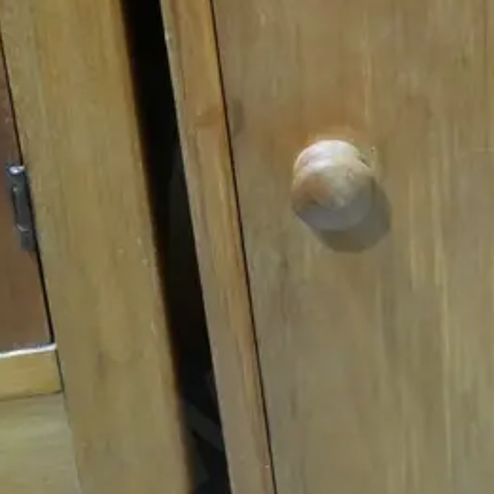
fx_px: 1566
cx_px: 808
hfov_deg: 16.0
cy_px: -27
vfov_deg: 17.4
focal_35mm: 97
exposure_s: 1/60
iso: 1000
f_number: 3.5
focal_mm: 14
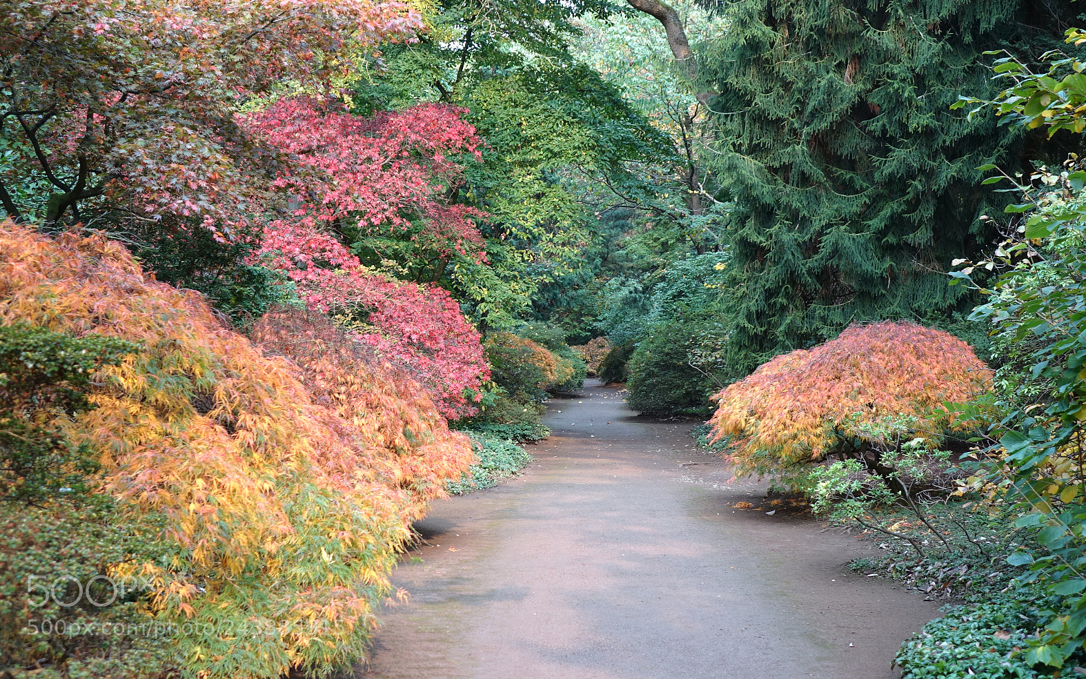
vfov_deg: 22.4
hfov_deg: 35.1
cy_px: 314
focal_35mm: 58
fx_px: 1717
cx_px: 536
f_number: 2.8
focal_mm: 20.6
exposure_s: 1/60
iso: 100
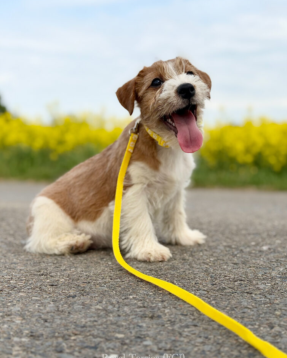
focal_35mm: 51
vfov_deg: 36.7
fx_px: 541
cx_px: 143
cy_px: 178
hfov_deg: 29.7
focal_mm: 6.76
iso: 64
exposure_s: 1/4600
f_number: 1.8
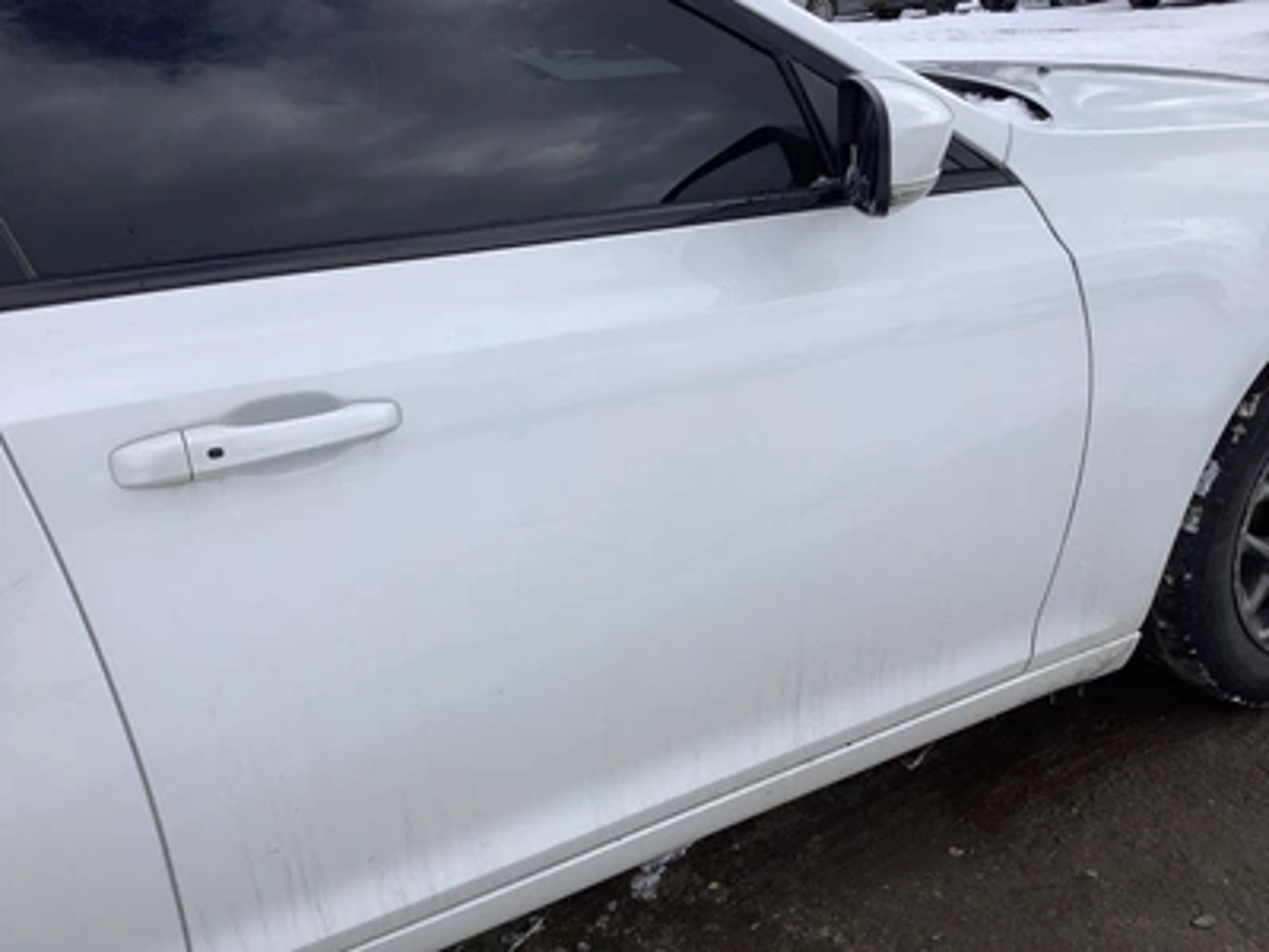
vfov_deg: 45.4
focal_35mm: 31
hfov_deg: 58.4
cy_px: 476
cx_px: 634
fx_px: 1136
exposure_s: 1/1942
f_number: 2.4
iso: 25
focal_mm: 3.3
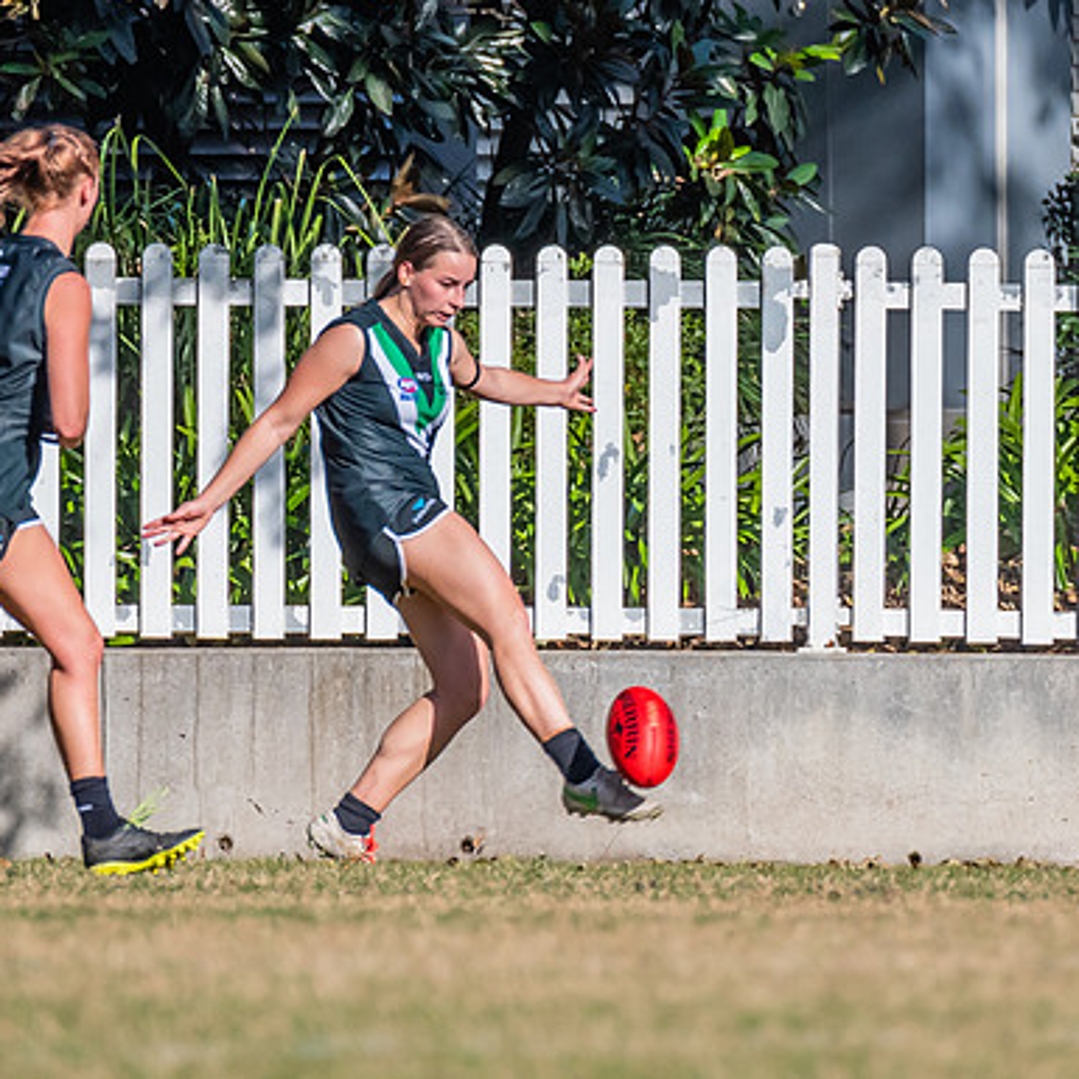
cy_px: 594
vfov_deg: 1.3
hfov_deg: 1.3
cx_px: 795
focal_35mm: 1381
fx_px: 48702
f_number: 11
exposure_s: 1/1600
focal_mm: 600
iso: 800
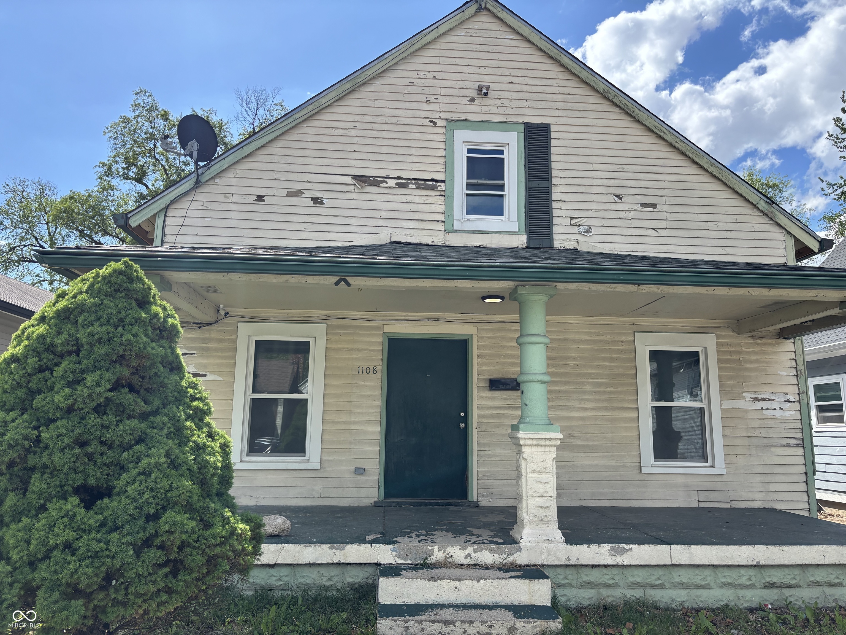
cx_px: 423
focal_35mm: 26
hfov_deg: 67.3
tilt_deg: +11.2
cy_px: 318
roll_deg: -0.9
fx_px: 635
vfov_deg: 53.1
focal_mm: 5.96
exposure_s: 1/1845
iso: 50
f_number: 1.6
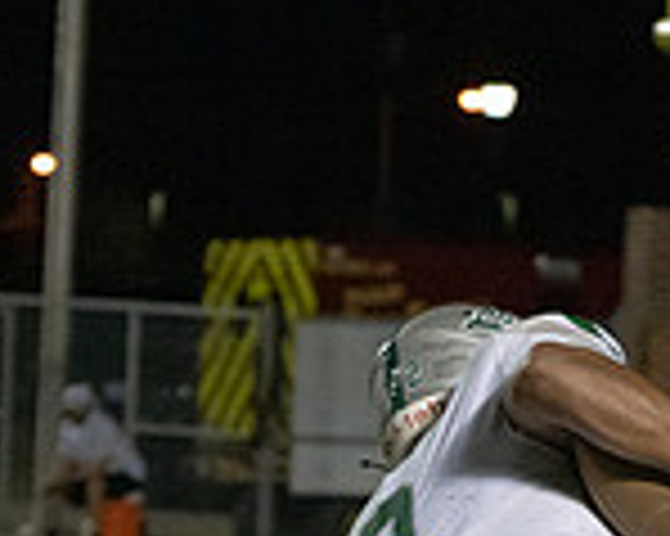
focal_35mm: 365
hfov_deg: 5.3
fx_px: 7233
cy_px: 818
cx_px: 414
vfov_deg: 4.2
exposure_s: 1/1000
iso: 16000
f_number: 5.6
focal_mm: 100
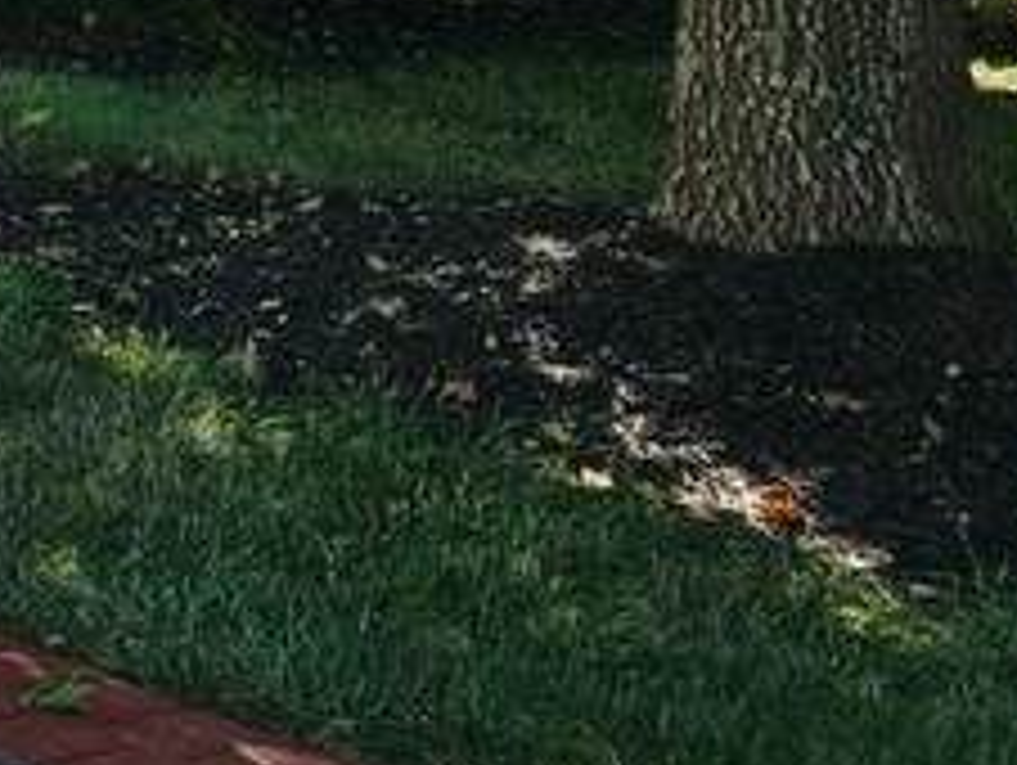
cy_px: -720
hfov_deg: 12.6
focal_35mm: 130
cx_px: -1224
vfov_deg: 10.6
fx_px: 3823
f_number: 1.8
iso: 25
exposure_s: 1/654
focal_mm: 5.4
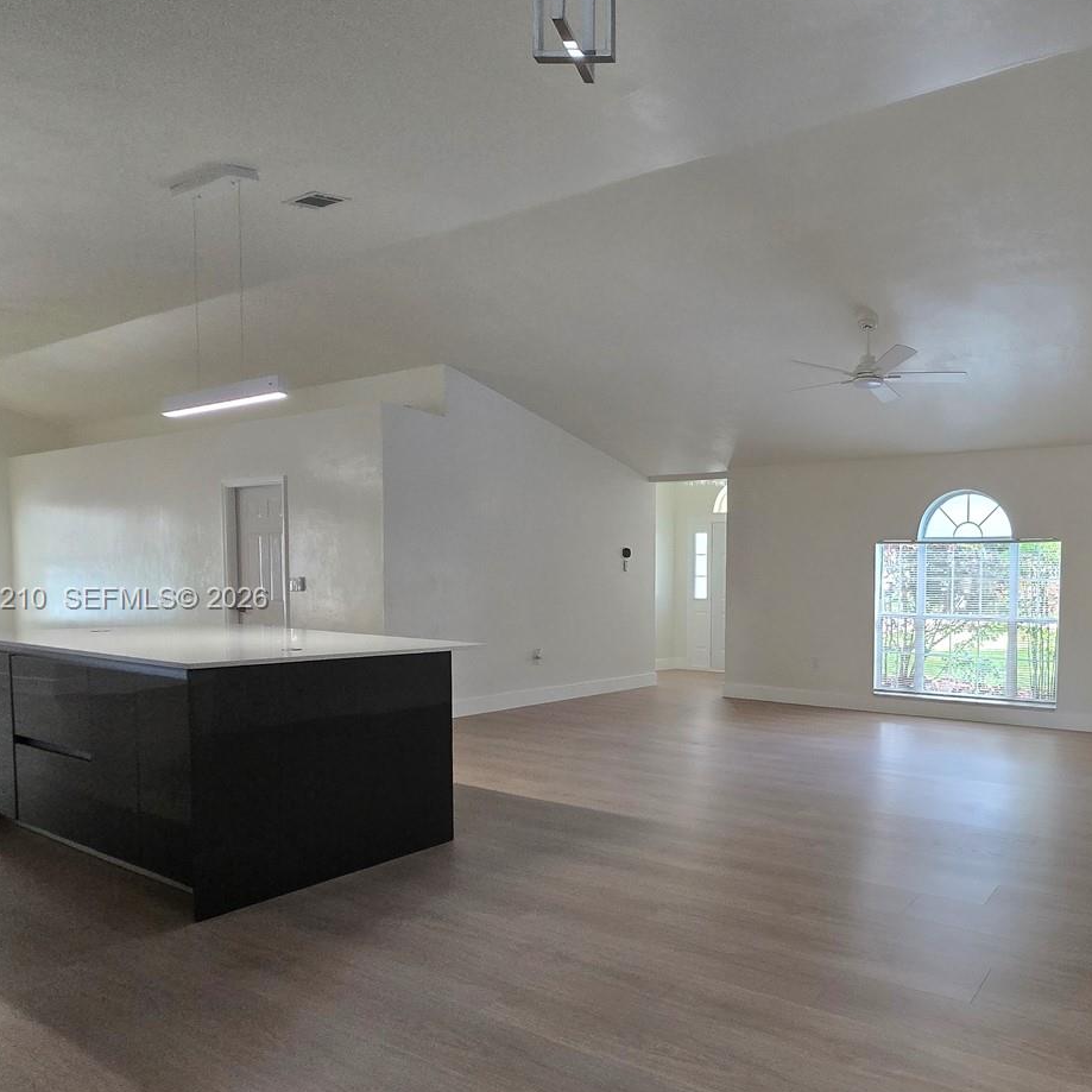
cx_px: 848
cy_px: 600
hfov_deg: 68.8
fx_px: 714
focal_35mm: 20
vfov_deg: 74.6
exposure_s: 1/60
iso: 200
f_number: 2.2
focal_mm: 1.7
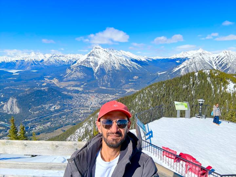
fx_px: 157
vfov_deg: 58.9
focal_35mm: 23
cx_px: 118
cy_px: 88
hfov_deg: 73.9
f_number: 1.9
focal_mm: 2.69
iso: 40
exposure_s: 1/1996
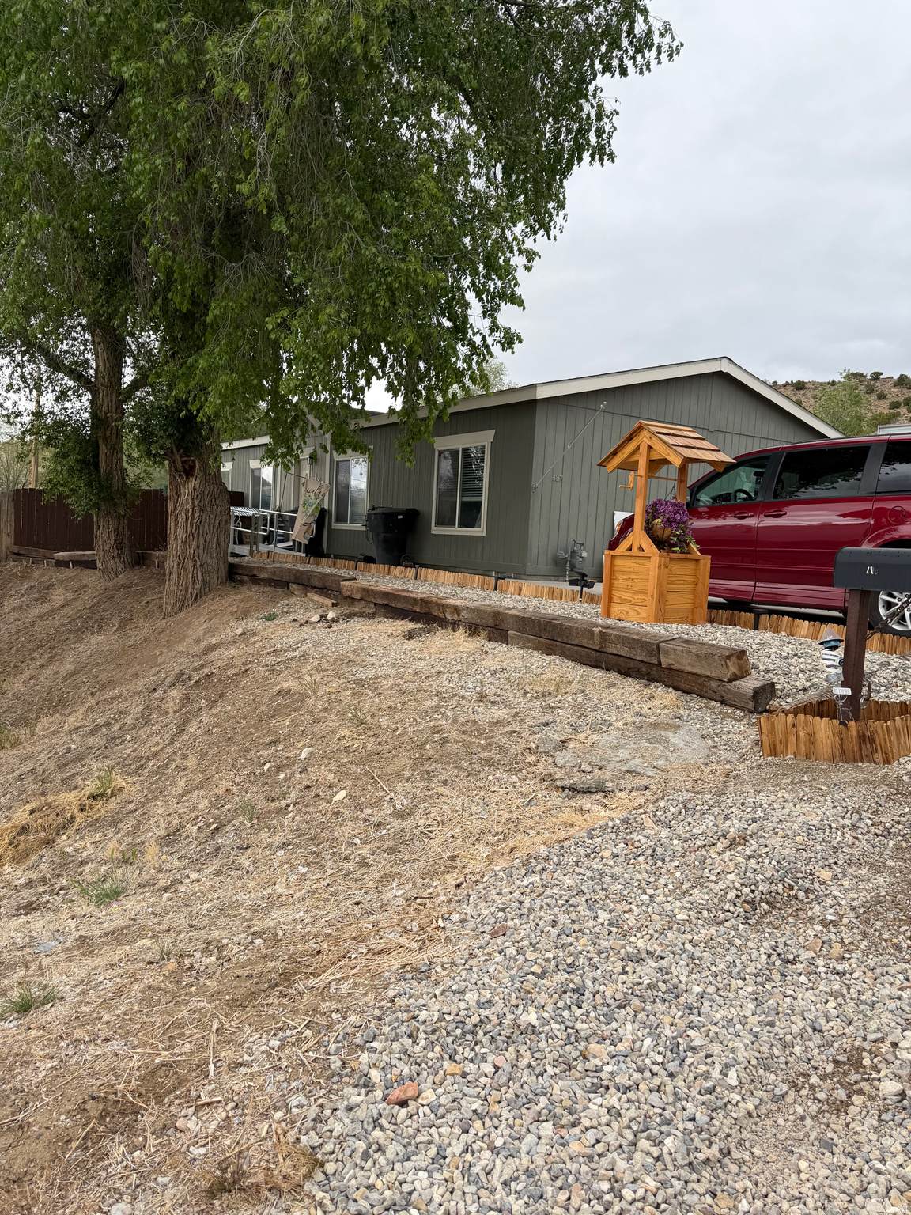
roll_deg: -4.0
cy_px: 608
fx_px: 842
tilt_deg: -3.7
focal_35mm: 24
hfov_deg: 56.8
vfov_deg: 71.6
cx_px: 456
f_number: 1.78
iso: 80
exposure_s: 1/1156
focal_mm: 6.76
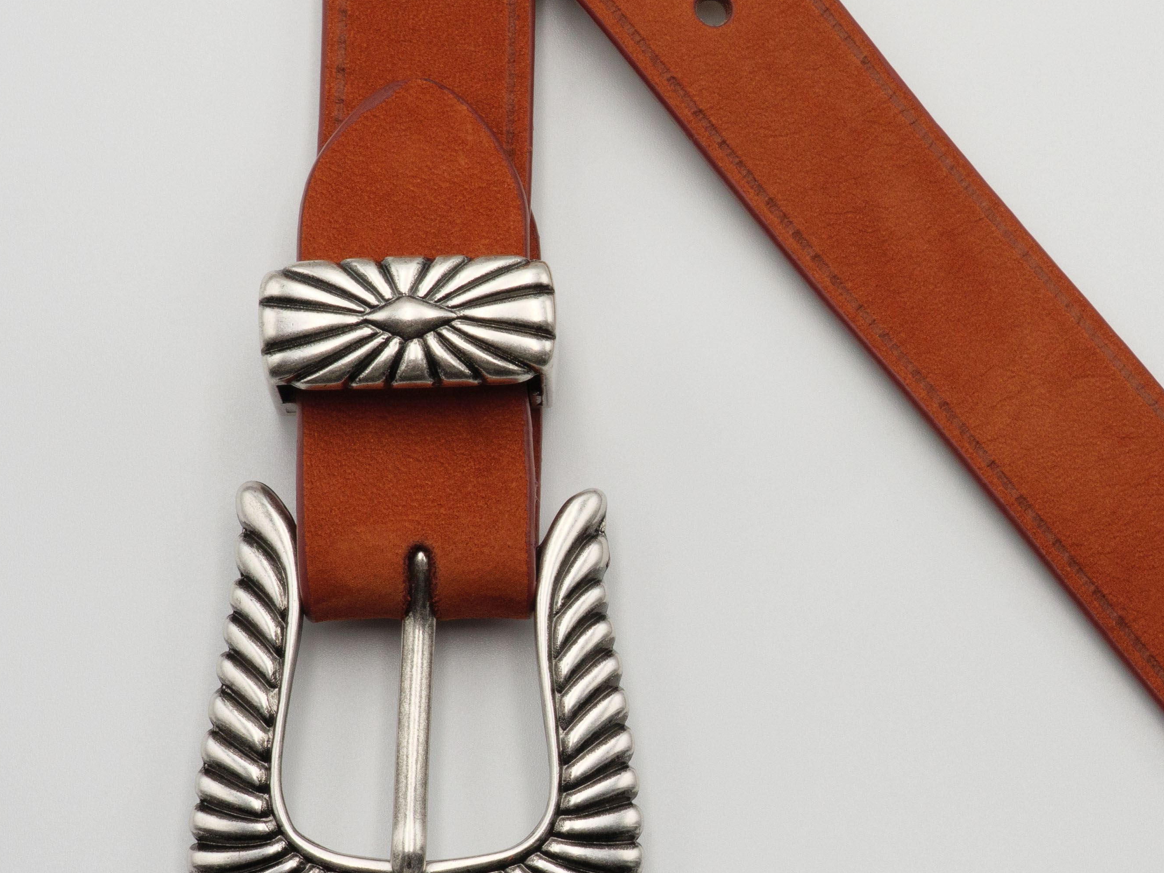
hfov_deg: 14.4
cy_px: 459
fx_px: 4573
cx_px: 902
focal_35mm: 136
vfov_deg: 10.9
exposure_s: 1/50
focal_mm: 35
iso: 400
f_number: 11
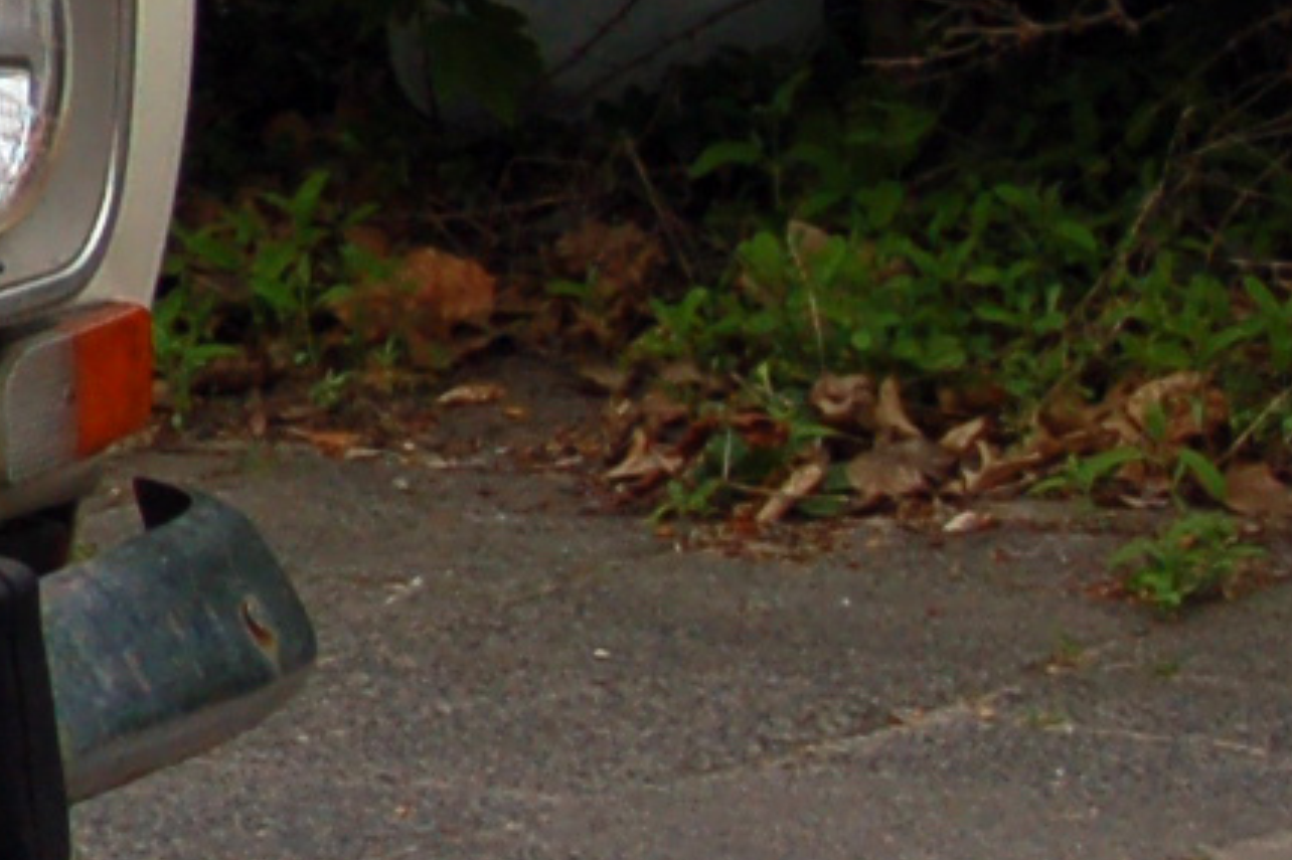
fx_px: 19659
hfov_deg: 3.6
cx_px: -3037
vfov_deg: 2.5
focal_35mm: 548
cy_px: -422
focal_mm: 52
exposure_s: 1/320
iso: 200
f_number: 9
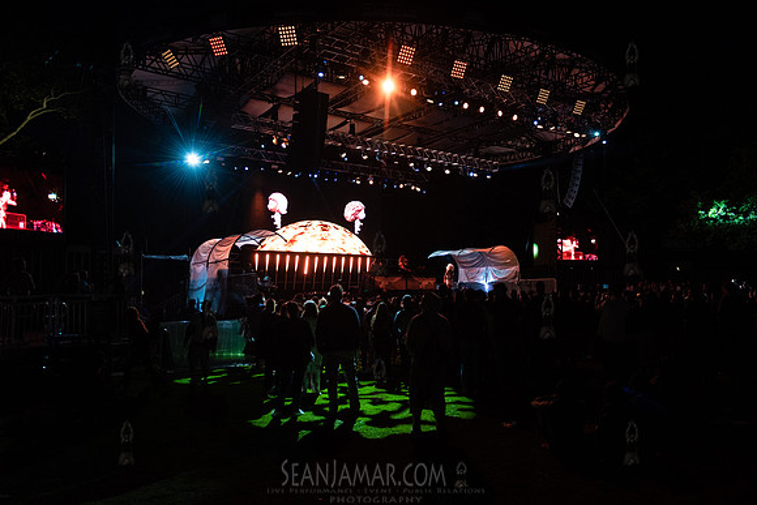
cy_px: 274
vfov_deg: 48.5
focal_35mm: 27
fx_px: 560
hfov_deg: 68.0
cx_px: 407
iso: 1600
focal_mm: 24
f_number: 3.2
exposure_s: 1/320
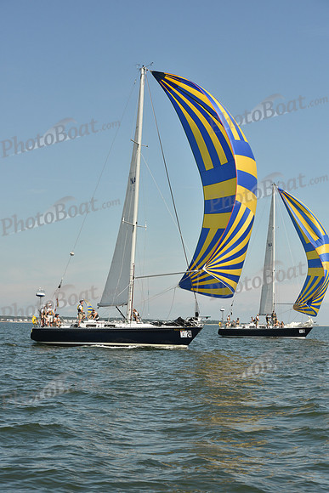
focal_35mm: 70
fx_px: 959
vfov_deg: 28.8
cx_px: 164
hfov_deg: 19.5
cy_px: 246
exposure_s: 1/1000
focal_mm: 70
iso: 320
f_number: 10
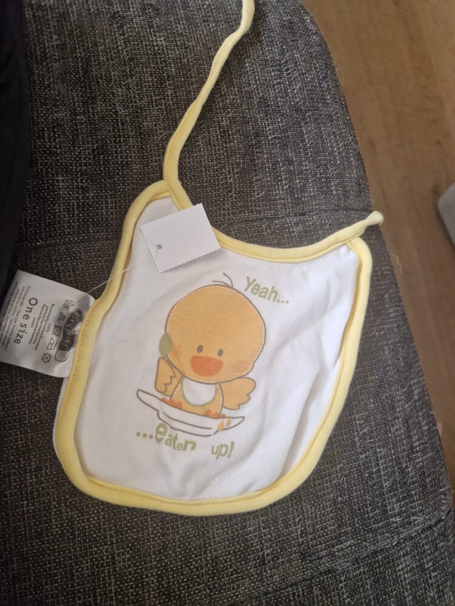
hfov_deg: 58.9
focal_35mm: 23
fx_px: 403
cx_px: 228
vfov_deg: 73.9
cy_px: 303
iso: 50
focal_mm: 5.4
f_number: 1.8
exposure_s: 1/100
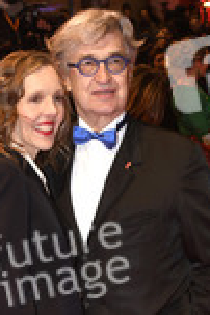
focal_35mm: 105
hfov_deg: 13.0
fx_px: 921
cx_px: 83
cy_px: 375
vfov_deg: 18.5
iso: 1250
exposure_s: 1/320
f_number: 5
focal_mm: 40
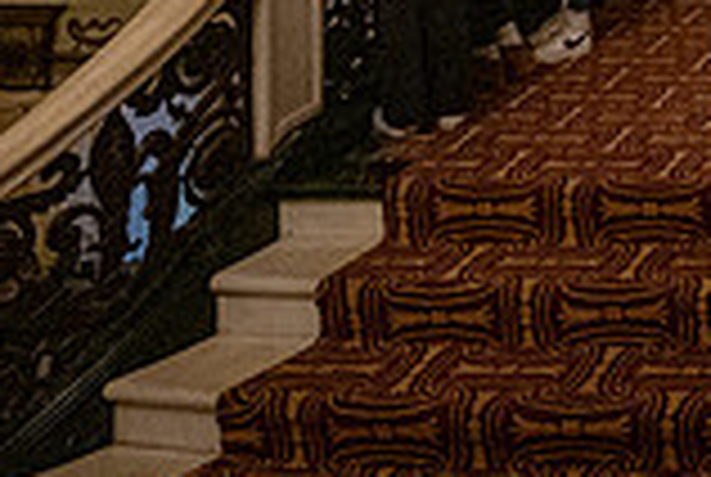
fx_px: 1524
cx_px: 1170
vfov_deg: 15.5
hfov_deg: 20.8
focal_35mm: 77
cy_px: -362
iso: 8000
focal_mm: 21
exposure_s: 1/400
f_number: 4
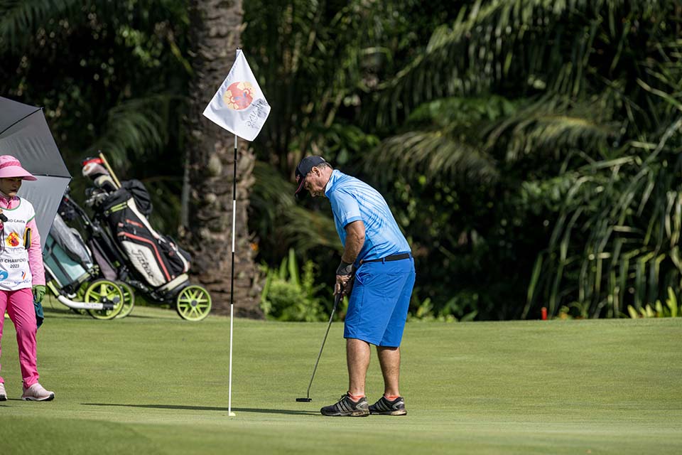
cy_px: 228
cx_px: 341
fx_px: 7577
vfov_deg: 3.4
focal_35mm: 400
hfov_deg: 5.2
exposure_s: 1/1000
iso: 110
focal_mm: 400
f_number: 5.6
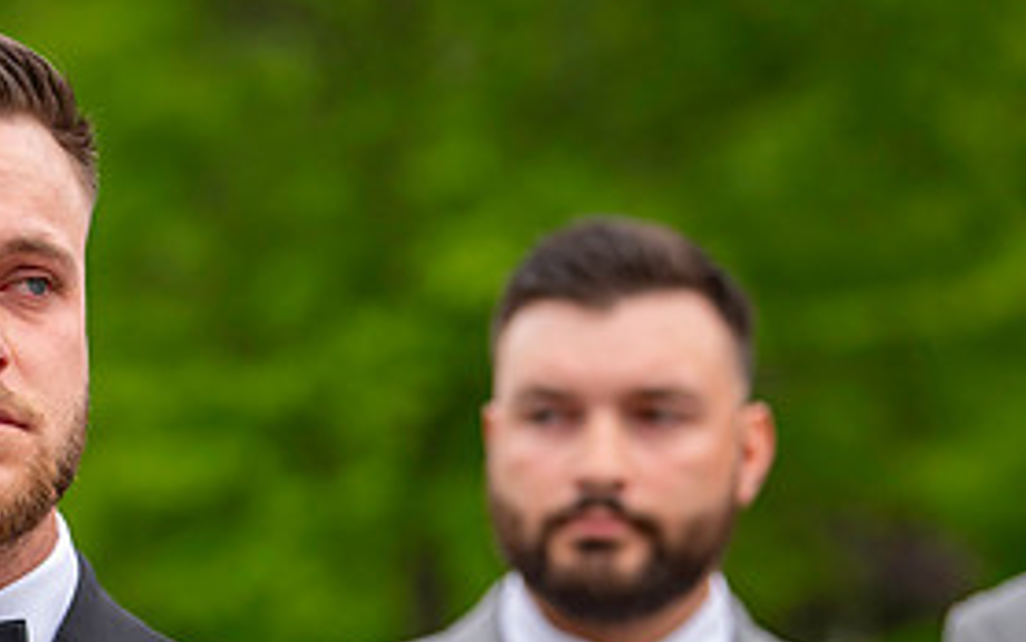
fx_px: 6546
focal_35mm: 234
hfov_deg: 8.9
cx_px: 0
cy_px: 487
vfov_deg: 5.6
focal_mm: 110
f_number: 4
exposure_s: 1/1250
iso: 400
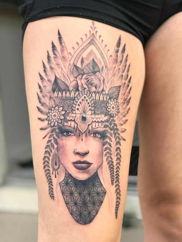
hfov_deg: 25.7
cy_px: 121
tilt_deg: -8.0
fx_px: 400
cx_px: 91
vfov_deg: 33.8
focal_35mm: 57
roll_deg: +2.7
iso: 32
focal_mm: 6.6
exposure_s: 1/120
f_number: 2.8
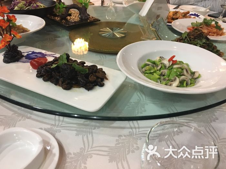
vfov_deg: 48.2
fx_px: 189
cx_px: 113
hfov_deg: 61.7
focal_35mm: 29
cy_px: 84
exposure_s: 1/33
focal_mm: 4.15
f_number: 2.2
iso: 200
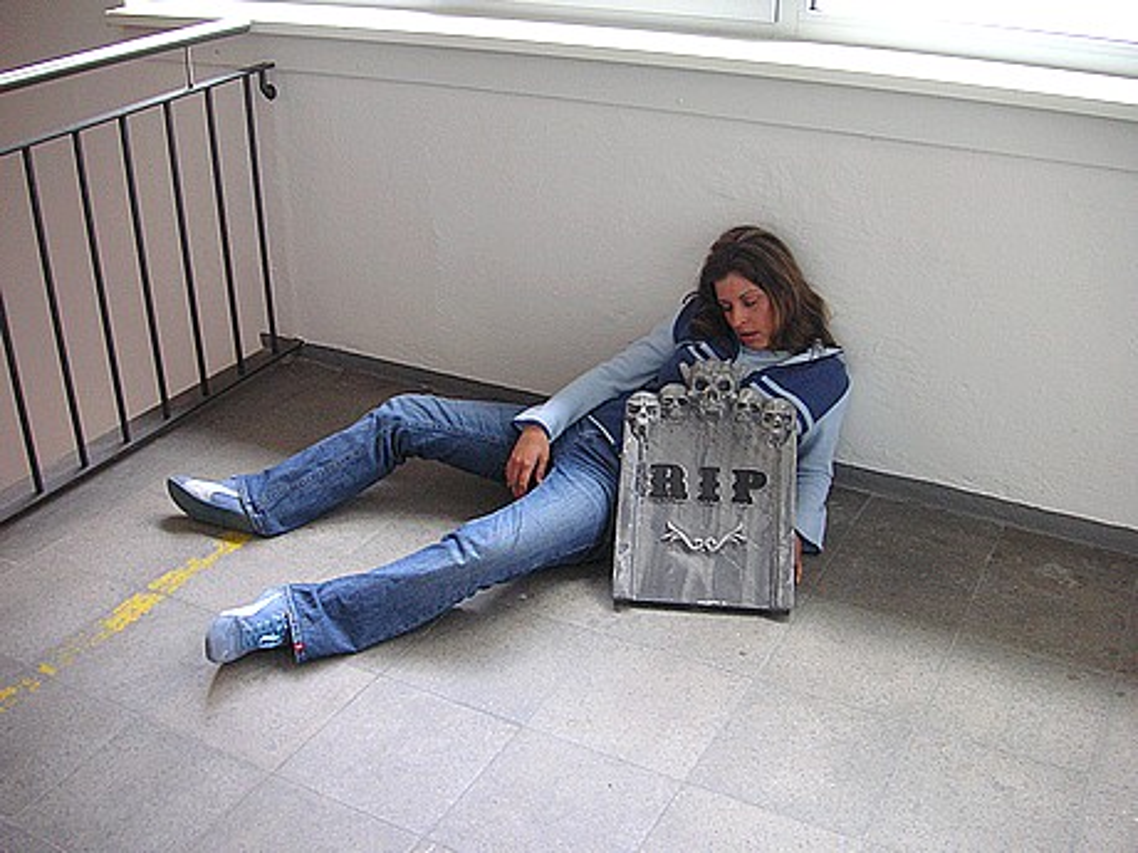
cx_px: 569
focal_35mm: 37
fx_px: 1216
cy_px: 426
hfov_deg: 50.1
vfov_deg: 38.7
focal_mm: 6.1
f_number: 2.8
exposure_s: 1/45
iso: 80
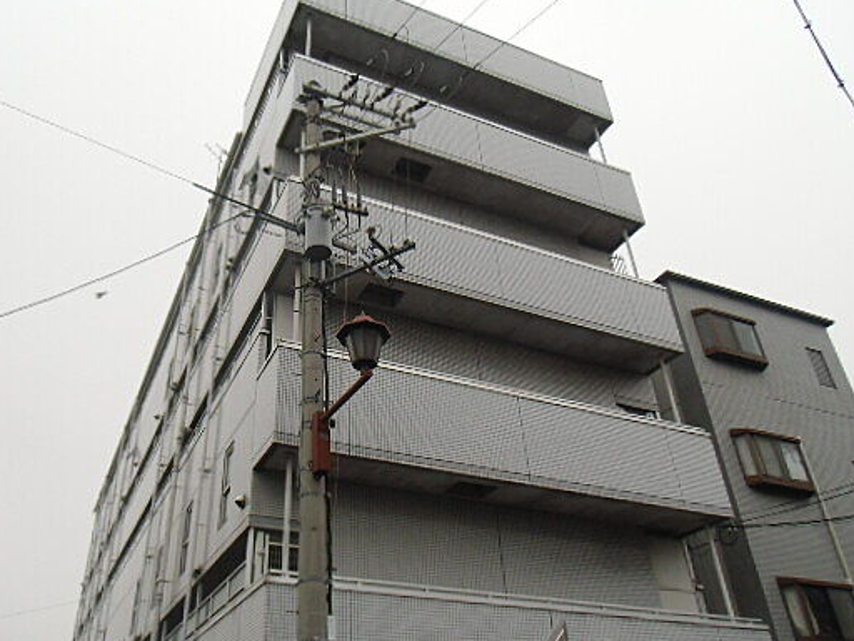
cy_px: 327
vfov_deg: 46.8
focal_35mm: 30
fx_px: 740
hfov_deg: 59.6
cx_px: 354
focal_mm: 4.24
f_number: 3
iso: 100
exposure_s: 1/80
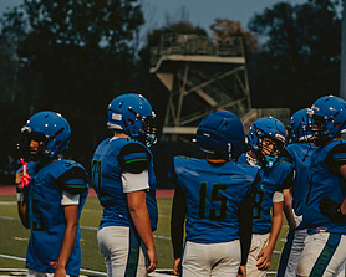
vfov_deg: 6.8
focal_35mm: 227
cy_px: 218
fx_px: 2327
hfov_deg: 8.5
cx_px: 106
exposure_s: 1/1250
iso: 2000
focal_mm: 116
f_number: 2.8
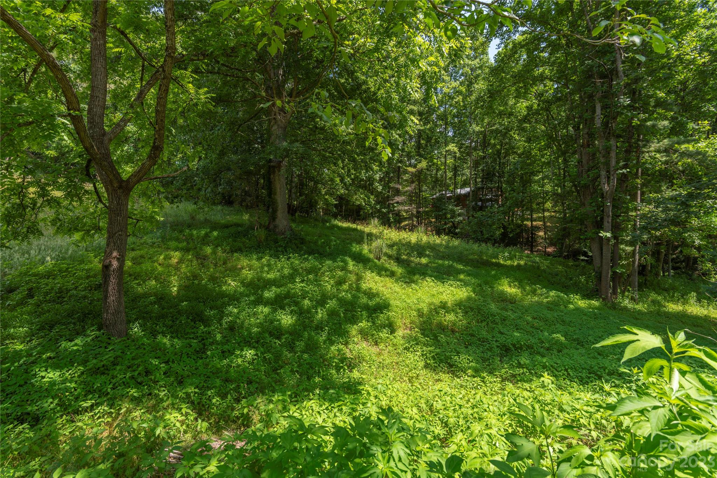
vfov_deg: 70.5
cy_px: 239
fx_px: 339
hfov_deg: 93.3
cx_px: 358
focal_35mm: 17
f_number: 7.1
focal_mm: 17
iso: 100
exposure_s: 1/100
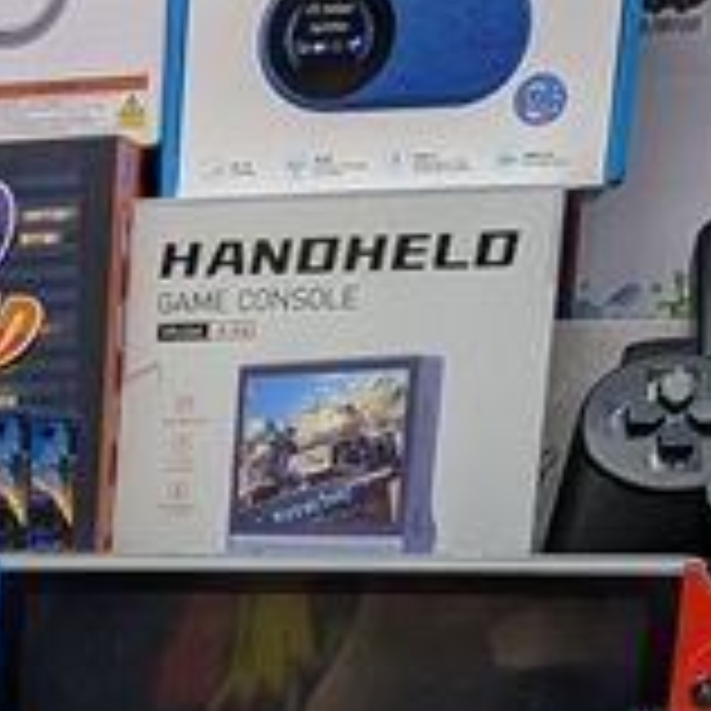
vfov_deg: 15.0
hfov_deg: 14.5
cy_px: 1154
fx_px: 2440
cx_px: -572
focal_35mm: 105
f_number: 1.7
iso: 24
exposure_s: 1/803
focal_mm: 4.53
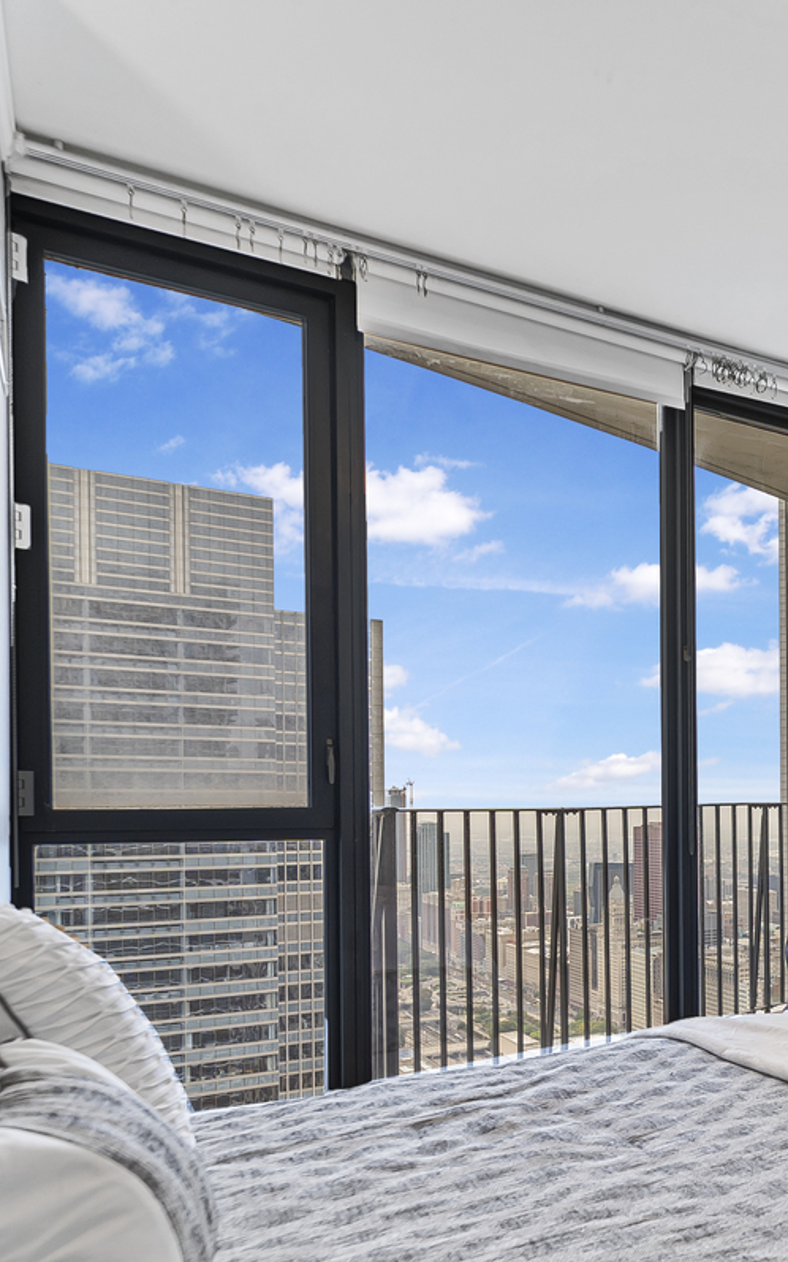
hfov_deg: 35.7
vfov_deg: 63.3
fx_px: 997
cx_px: 899
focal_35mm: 29
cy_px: 819
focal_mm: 14
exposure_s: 1/30
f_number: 6.3
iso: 100
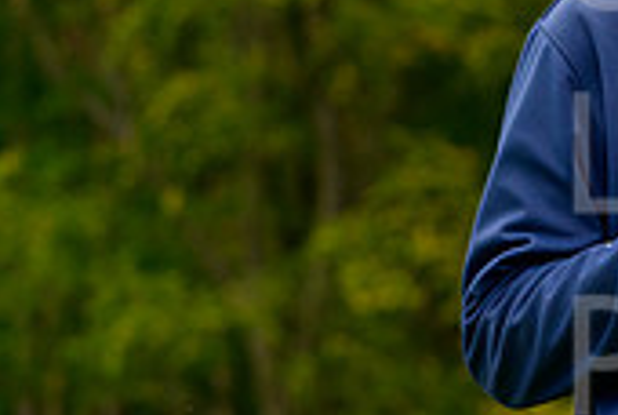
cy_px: 187
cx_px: 1043
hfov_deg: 7.2
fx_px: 4798
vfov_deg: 4.9
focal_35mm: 279
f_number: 3.5
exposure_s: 1/400
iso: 1000
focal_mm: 82
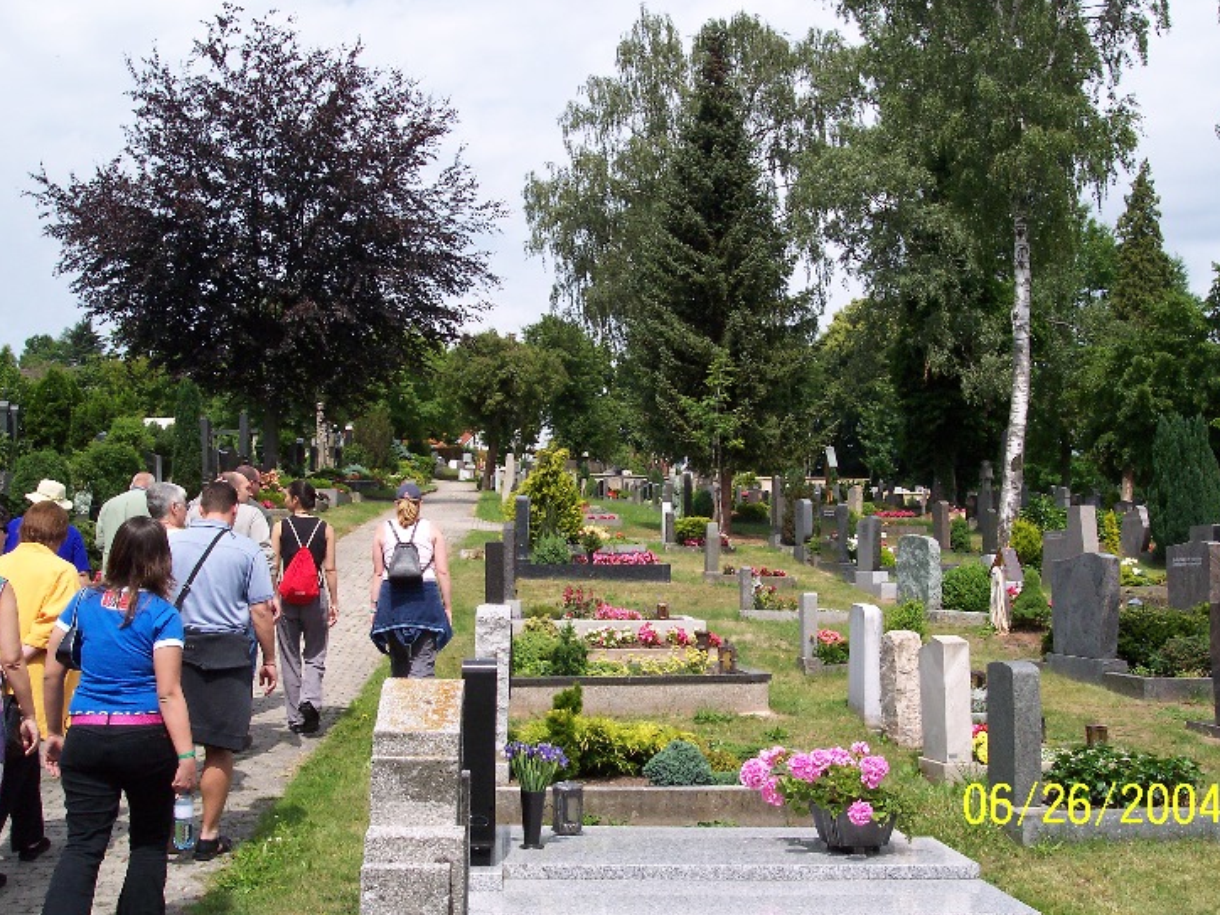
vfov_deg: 34.3
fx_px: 1480
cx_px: 617
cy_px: 425
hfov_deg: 44.8
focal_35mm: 42
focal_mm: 8
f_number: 4.8
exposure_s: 1/700
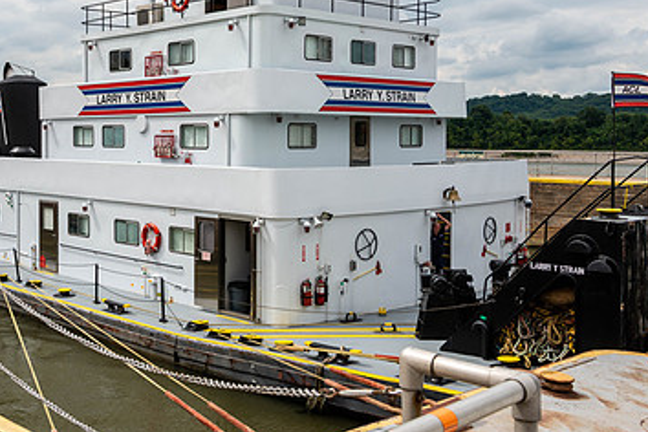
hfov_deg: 41.3
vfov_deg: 29.1
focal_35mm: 46
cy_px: 151
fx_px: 828
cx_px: 148
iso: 100
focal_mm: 28
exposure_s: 1/200
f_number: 10
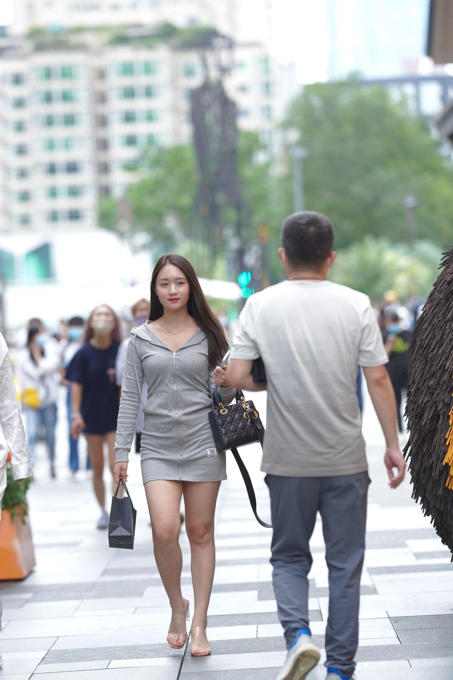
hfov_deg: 8.7
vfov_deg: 13.0
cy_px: 377
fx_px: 2983
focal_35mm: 158
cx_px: 214
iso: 500
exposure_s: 1/400
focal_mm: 135
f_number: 2.5
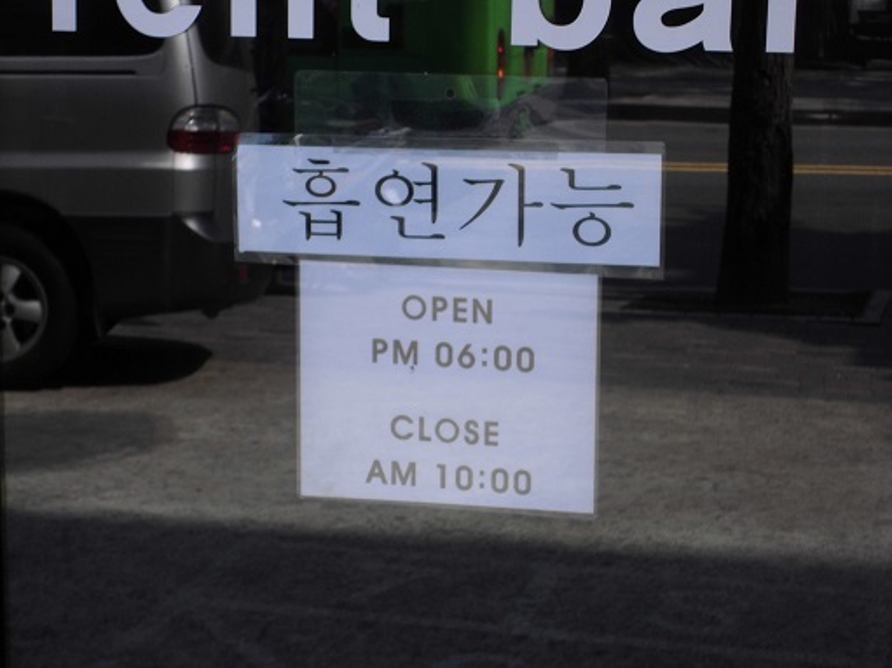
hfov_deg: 22.8
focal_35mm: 86
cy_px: 334
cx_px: 446
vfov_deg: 17.2
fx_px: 2216
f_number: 6.3
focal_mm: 15.4
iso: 100
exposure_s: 1/100
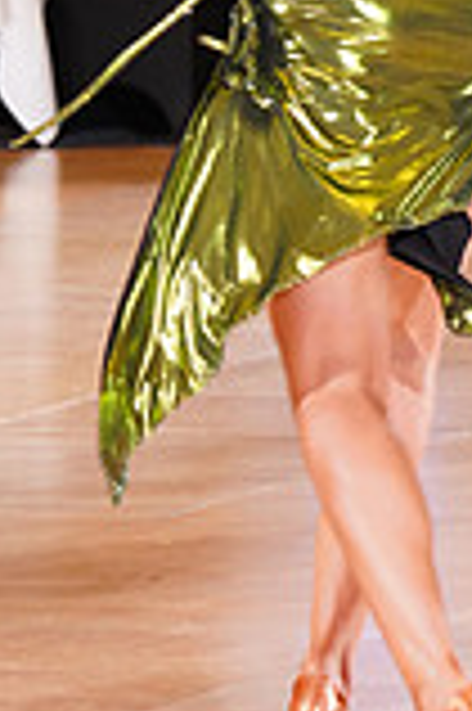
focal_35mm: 382
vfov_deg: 5.4
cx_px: 717
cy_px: -324
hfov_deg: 3.6
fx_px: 7529
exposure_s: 1/160
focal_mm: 104
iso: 2000
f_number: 4.5
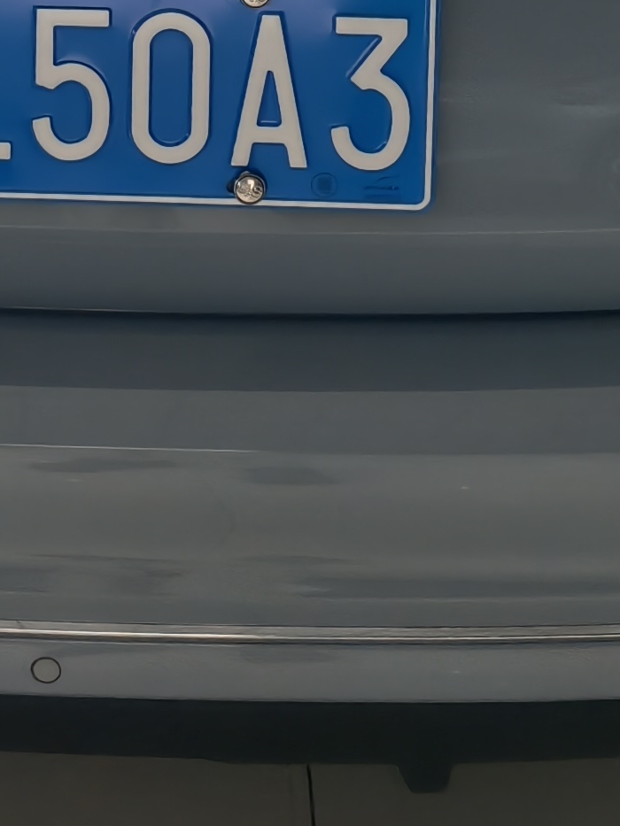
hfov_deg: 14.4
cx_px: -23
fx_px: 2411
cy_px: -281
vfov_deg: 18.0
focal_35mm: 101
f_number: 1.57
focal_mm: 5.6
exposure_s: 1/500
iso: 118
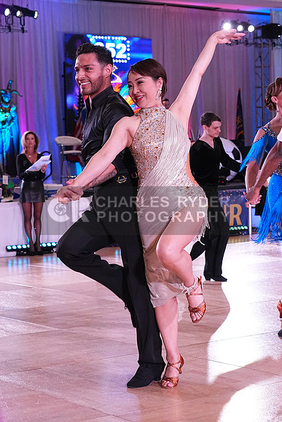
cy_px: 211
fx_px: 928
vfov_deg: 25.7
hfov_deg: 17.3
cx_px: 141
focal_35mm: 79
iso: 3200
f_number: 5
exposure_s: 1/400
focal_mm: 53
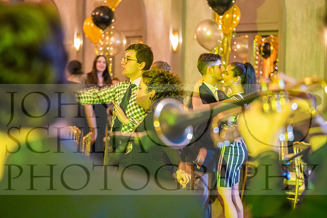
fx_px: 636
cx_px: 164
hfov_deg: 28.8
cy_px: 109
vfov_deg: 19.5
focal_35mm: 70
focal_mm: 70
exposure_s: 1/30
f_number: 2.8
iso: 10000
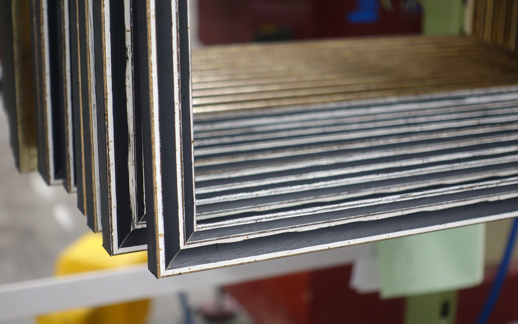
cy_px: 157
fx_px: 988
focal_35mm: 70
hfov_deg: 29.4
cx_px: 259
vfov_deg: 18.6
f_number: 2.8
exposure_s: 1/60
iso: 800
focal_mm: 25
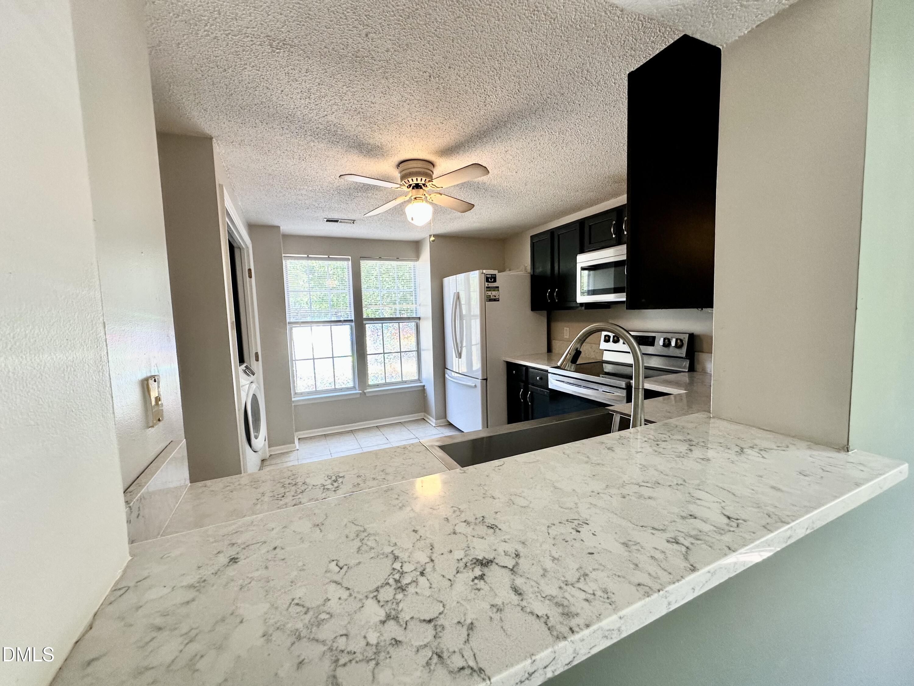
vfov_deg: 85.7
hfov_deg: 102.1
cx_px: 457
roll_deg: +1.8
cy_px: 343
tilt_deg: -5.8
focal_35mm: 14
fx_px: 370
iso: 160
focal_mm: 2.22
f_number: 2.2
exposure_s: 1/120
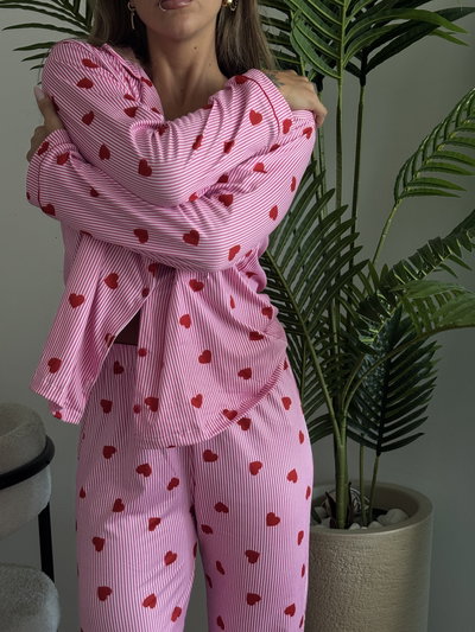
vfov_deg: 39.6
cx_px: 238
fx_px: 878
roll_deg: +2.2
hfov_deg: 30.3
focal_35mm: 48
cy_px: 316
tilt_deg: -6.0
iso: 64
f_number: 1.78
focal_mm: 6.76
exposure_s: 1/50
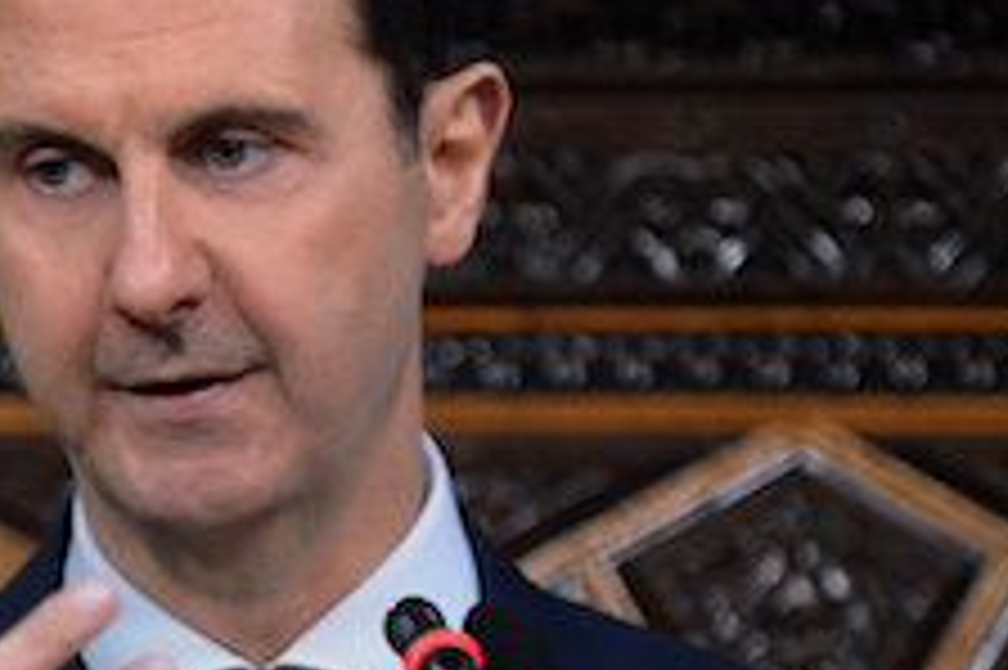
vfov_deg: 2.6
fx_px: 14997
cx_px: 153
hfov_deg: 3.8
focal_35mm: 536
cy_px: 483
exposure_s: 1/125
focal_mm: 200
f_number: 2.8
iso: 1250
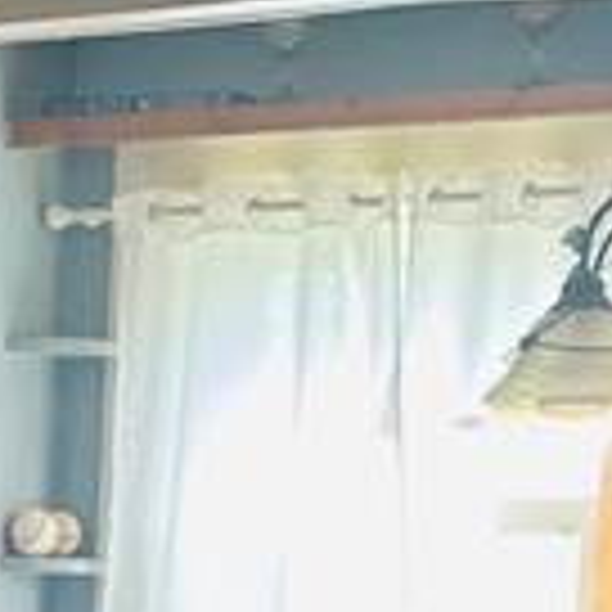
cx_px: -104
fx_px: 3200
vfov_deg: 10.1
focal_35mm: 160
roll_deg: -2.0
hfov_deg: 10.7
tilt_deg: -11.6
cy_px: 1202
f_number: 1.78
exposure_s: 1/60
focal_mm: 6.86
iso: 200
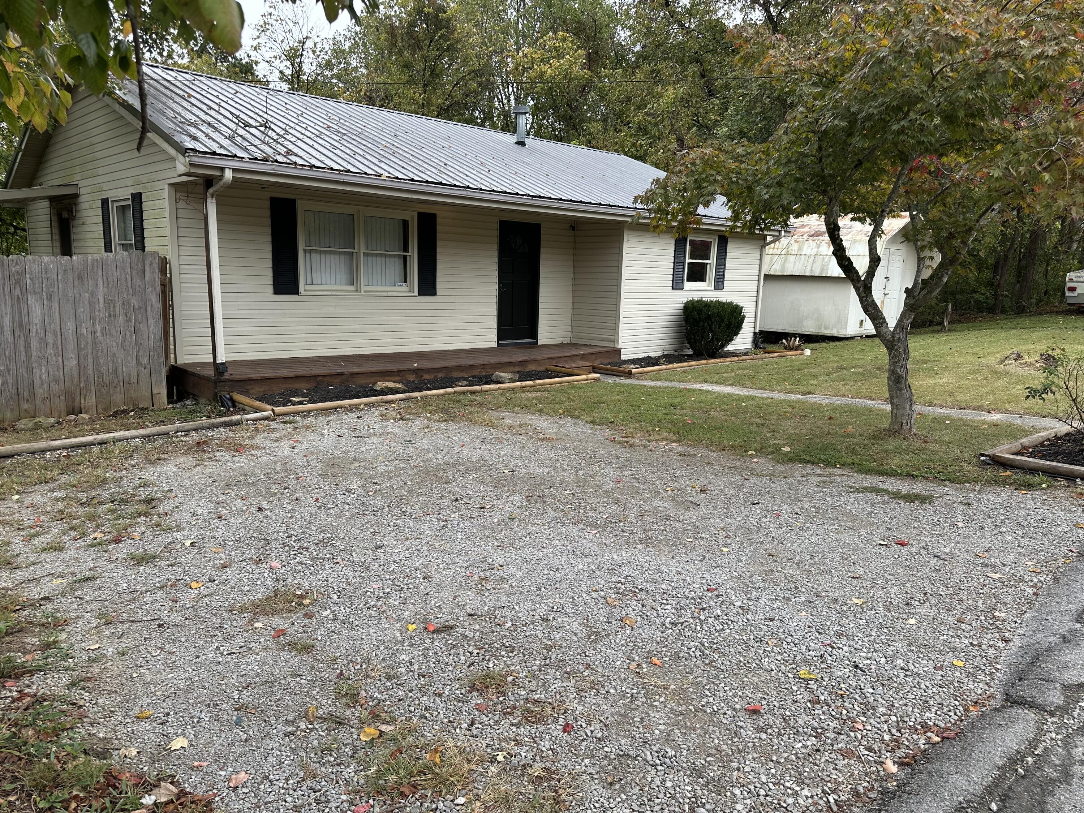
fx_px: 752
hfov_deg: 71.6
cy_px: 406
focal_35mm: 24
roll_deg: -2.1
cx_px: 542
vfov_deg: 56.8
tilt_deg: -10.6
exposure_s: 1/962
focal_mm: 6.86
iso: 80
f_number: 1.78
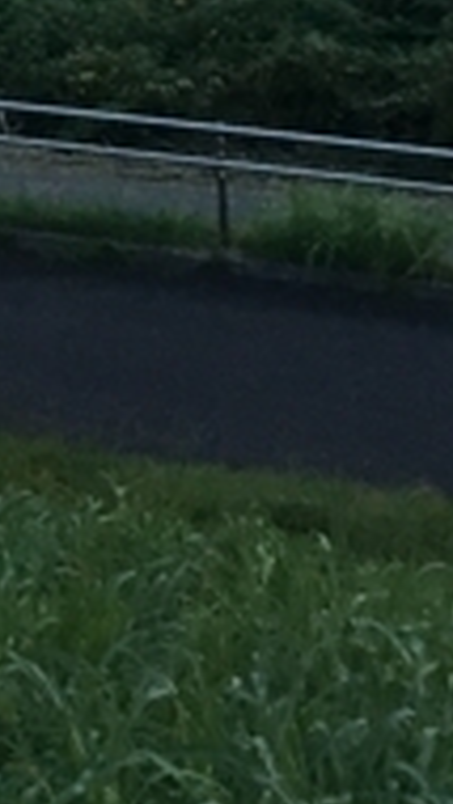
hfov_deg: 6.9
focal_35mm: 170
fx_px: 3627
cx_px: -415
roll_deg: +1.3
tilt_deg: +1.8
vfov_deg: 11.5
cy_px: -783
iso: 32
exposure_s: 1/30
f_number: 2.2
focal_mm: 4.15
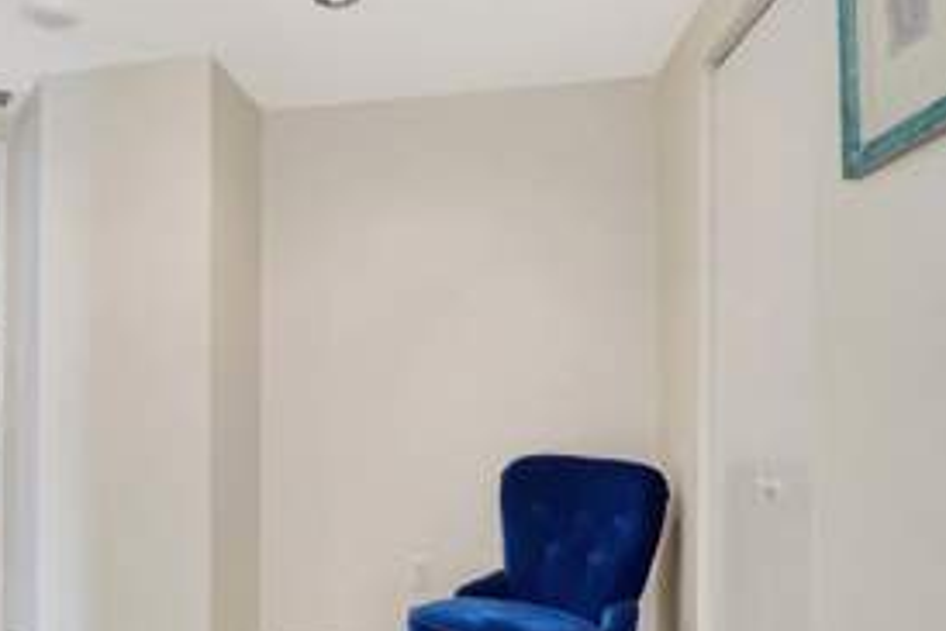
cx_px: 283
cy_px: 371
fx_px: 759
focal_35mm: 29
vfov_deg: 45.0
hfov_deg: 61.6
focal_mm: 16.5
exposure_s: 1/8
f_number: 13
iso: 640
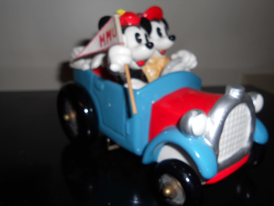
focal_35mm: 32
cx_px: 137
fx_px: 253
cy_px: 103
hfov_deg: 56.8
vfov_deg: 44.2
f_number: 8.8
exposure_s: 1/25
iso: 80
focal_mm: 5.8
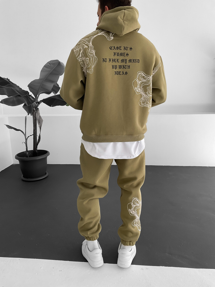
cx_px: 108
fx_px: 240
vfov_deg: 61.7
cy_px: 144
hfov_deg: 48.2
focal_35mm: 29
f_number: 1.8
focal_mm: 3
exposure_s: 1/150
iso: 16
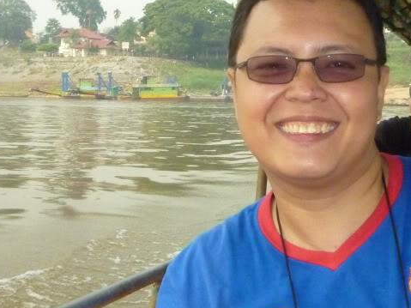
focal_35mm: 62
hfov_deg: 31.0
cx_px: 265
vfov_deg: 23.6
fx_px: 736
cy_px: 109
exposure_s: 1/800
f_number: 7.1
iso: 800
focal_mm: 5.2
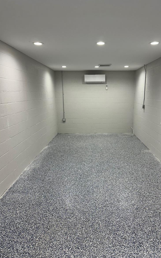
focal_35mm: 26
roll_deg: -0.5
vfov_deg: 70.4
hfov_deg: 47.4
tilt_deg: -10.0
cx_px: 96
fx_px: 182
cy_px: 127
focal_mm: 6.86
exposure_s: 1/120
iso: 125
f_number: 1.78
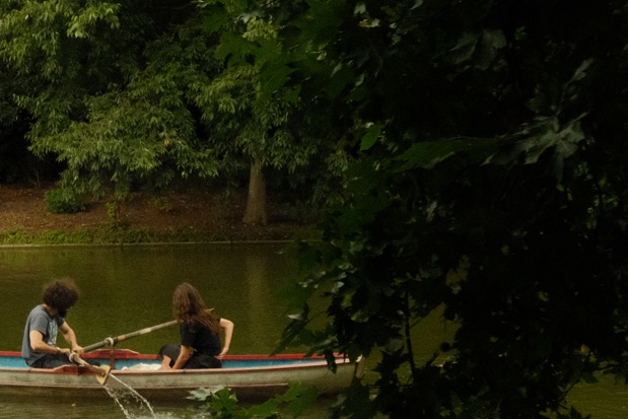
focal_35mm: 125
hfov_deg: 15.5
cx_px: -201
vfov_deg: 11.0
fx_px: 2181
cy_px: 291
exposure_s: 1/4000
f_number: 5.6
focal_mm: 28.8
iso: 4000
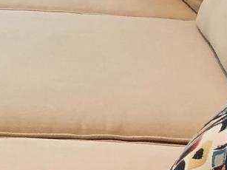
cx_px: -194
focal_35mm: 187
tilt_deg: -14.8
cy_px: -132
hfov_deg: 10.0
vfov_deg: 7.7
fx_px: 1226
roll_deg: +0.7
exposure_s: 1/40
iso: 20
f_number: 1.8
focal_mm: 3.99
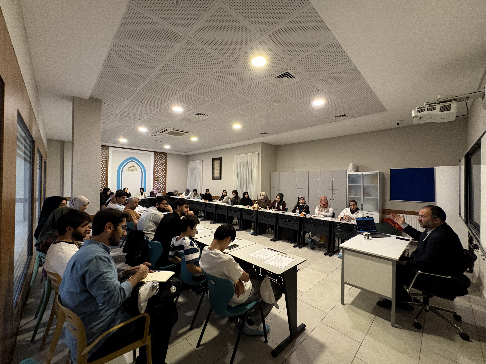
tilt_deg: +0.5
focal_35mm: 14
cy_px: 182
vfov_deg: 85.7
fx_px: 197
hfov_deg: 102.1
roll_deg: -0.3
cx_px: 243
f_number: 2.2
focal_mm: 2.22
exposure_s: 1/50
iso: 640
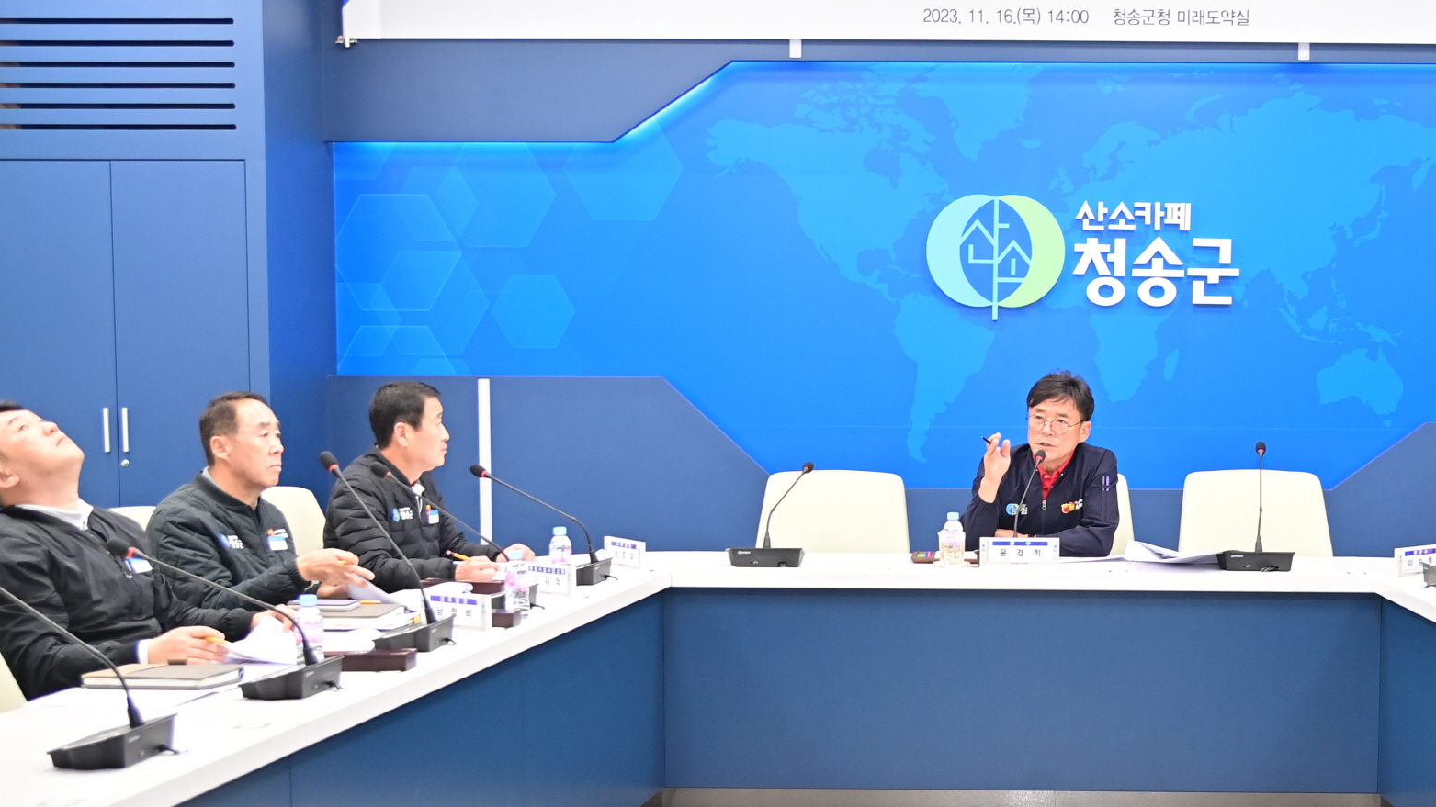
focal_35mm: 61
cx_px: 1042
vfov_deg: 19.7
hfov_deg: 33.8
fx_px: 2323
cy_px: 536
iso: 2000
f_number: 4
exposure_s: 1/250
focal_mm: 35
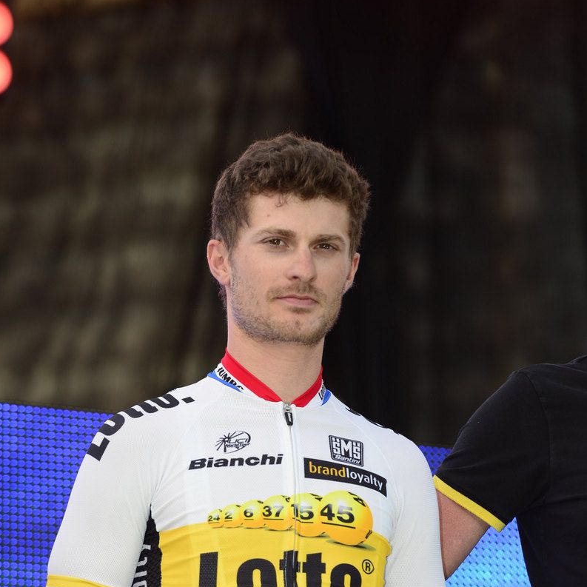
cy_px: 394
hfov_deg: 6.8
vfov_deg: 6.8
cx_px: 292
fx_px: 4931
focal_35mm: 257
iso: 200
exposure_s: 1/250
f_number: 5
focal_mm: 200
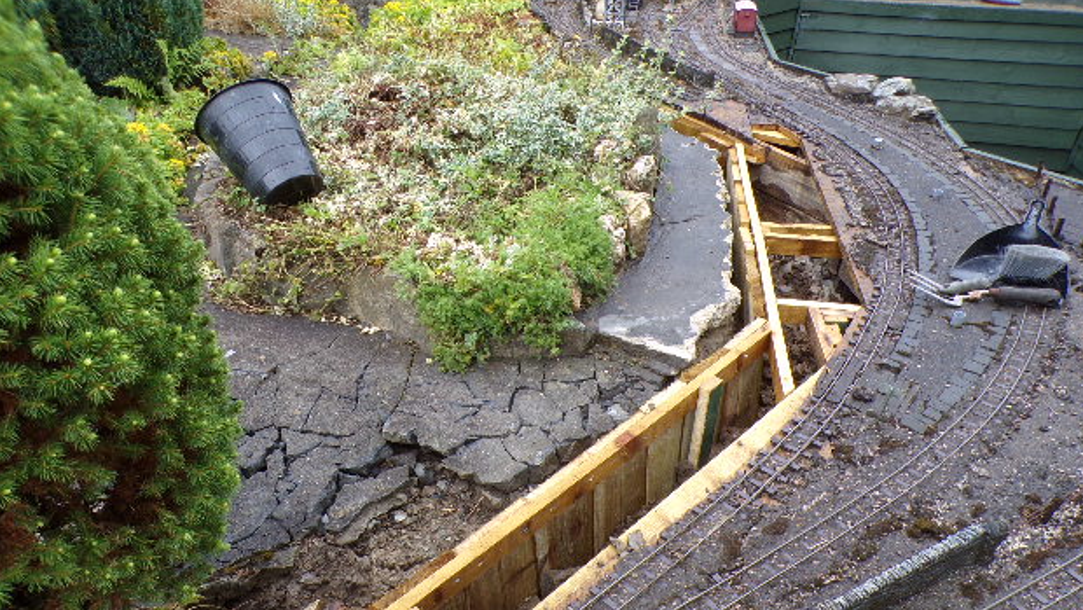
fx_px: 775
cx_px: 545
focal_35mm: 27
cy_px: 386
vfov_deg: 42.5
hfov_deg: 69.9
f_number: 4.4
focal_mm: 4.3
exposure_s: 1/80
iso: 80
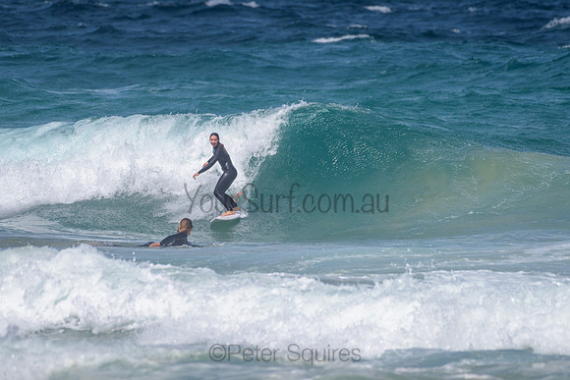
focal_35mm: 656
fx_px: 10389
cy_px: 156
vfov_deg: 2.1
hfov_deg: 3.1
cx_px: 267
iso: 72
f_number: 5.6
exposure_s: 1/2000
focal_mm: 500
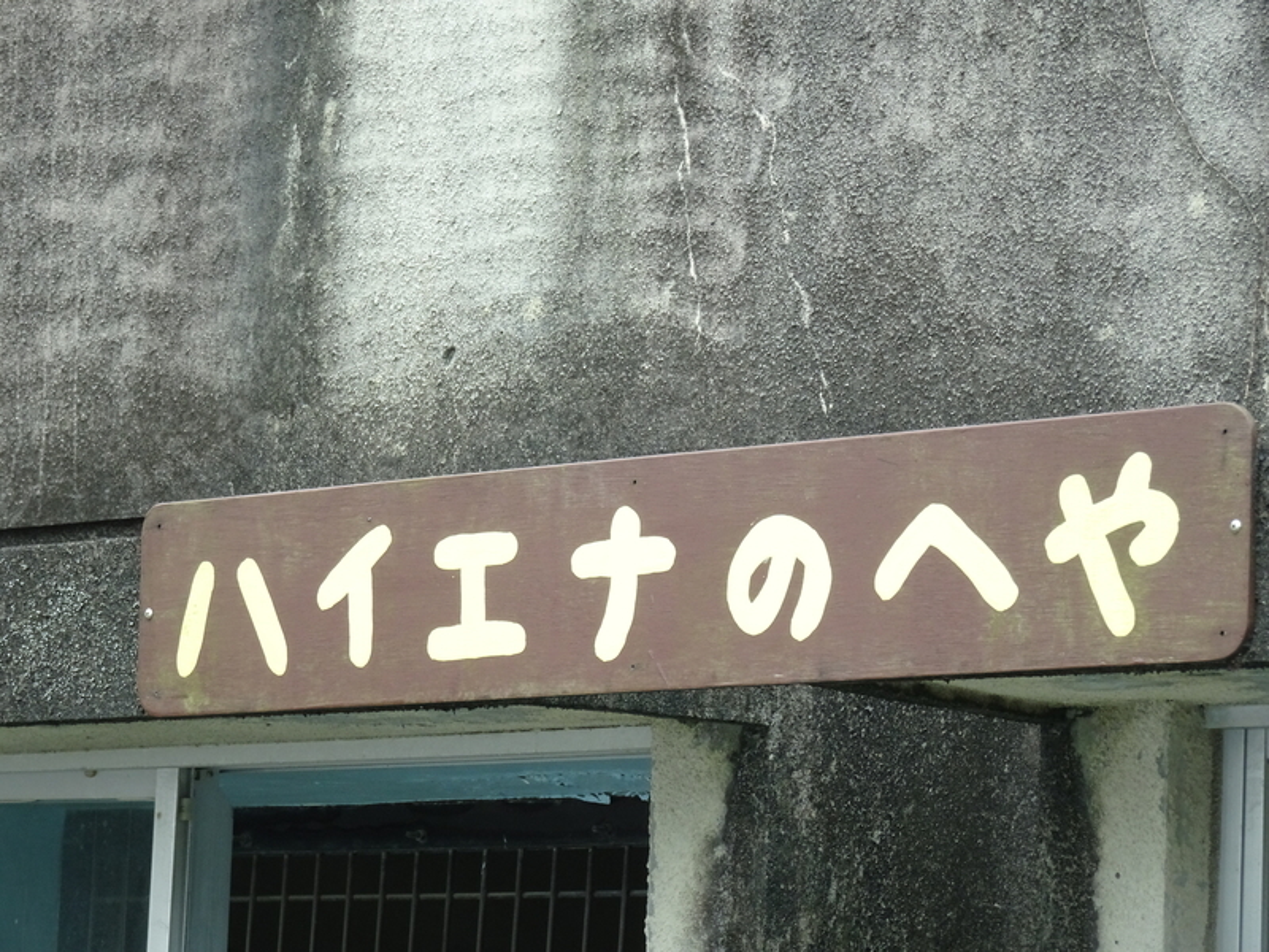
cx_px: 634
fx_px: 5646
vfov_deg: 9.6
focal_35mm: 154
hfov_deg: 12.8
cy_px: 476
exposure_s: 1/160
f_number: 5.6
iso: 200
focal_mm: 26.39
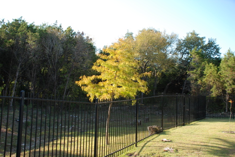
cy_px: 78
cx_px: 118
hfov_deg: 53.1
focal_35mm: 36
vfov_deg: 37.0
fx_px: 235
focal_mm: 24
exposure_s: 1/160
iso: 100
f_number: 4
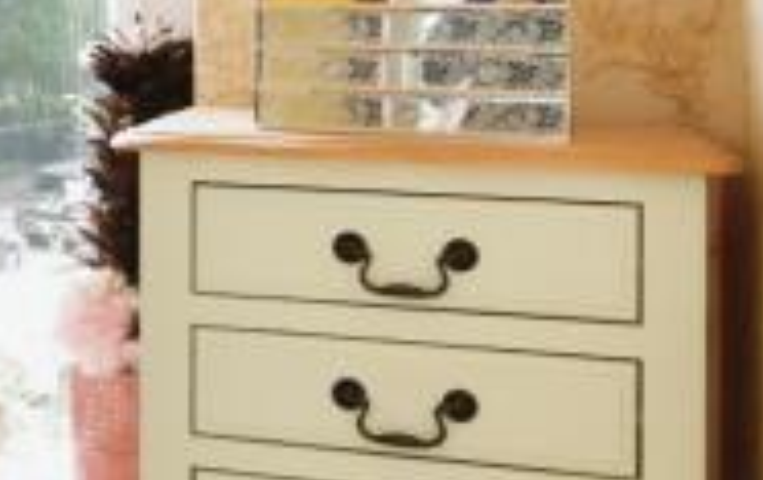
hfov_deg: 21.0
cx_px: -373
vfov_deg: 15.1
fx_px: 1750
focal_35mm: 84
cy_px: -78
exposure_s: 1/20
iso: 400
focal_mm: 10
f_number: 9
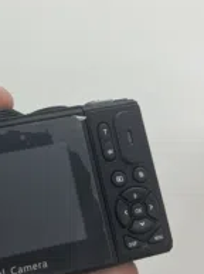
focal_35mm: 54
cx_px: 28
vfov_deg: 35.6
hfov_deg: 26.2
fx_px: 426
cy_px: 143
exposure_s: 1/60
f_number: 1.6
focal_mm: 5.1
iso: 160
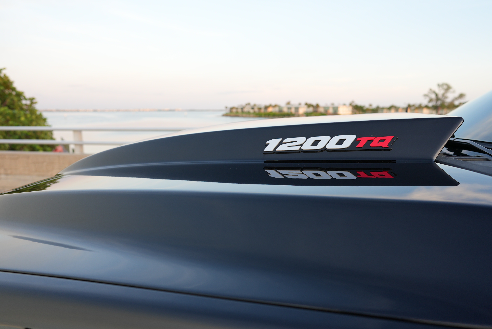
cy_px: 164
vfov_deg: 53.2
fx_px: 328
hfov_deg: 73.7
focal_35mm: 24
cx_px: 246
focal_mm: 24
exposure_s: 1/60
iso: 200
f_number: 4
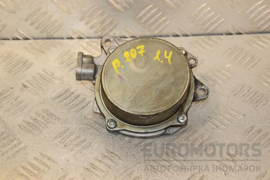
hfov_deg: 19.5
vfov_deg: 13.0
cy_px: 90
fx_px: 787
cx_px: 135
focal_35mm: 105
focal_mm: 70
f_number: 8
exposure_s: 1/200
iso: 1600
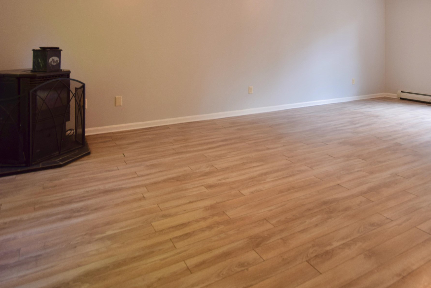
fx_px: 311
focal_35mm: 26
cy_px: 46
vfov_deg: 46.2
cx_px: 256
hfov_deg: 68.8
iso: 200
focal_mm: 10
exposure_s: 1/10
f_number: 6.3
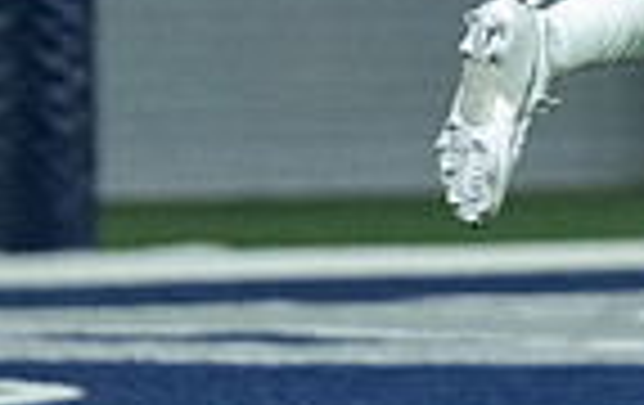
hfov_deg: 2.2
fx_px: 16865
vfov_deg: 1.4
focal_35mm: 959
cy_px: -283
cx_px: 569
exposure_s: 1/1250
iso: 4000
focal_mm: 200
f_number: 2.8
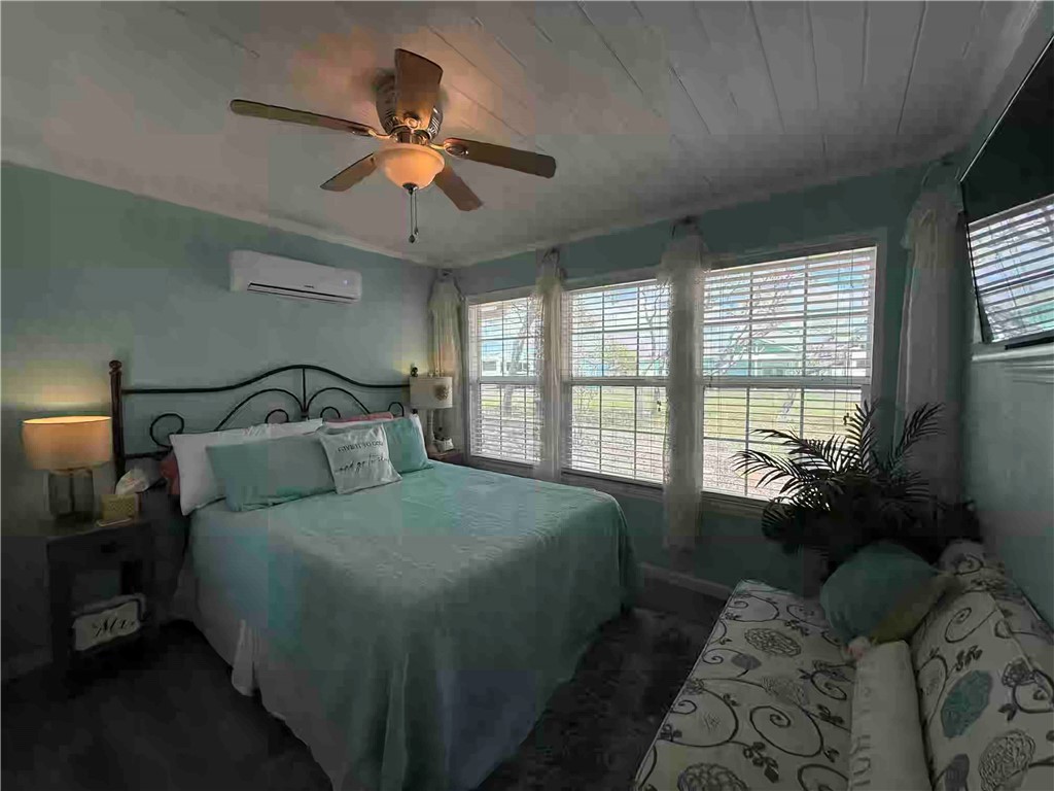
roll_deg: -0.2
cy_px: 396
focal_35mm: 14
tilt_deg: -1.7
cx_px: 527
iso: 64
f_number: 2.2
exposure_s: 1/413
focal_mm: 2.22
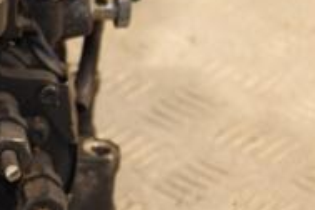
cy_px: 43
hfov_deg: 7.4
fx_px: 2415
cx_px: -45
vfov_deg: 5.0
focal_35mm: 276
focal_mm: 58
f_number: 5
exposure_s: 1/100
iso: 800
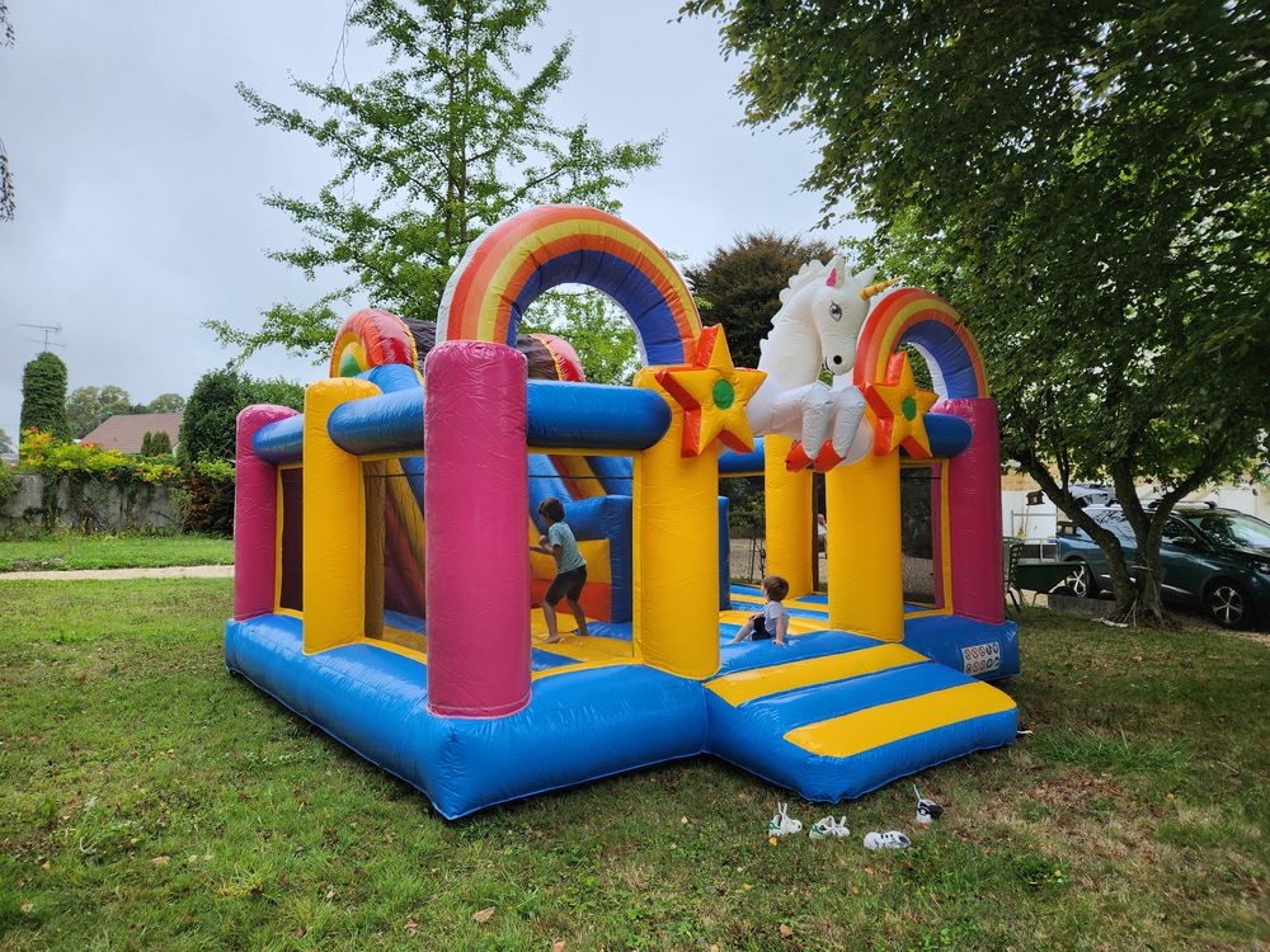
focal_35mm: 23
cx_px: 635
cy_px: 476
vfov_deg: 58.9
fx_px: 844
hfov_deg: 73.9
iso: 20
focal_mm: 5.4
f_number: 1.8
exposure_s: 1/583
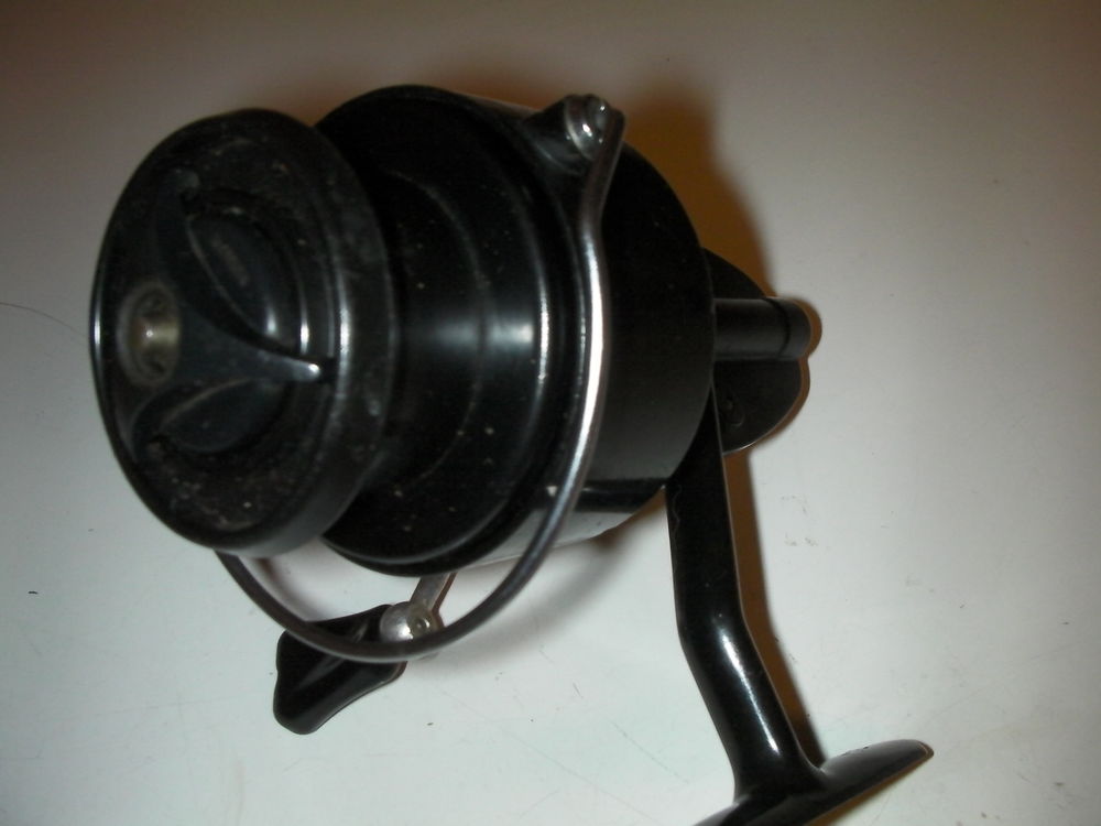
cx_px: 550
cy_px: 413
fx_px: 1209
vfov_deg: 37.7
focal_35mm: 38
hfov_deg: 49.0
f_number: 5.6
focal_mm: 6.3
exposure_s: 1/30
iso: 200
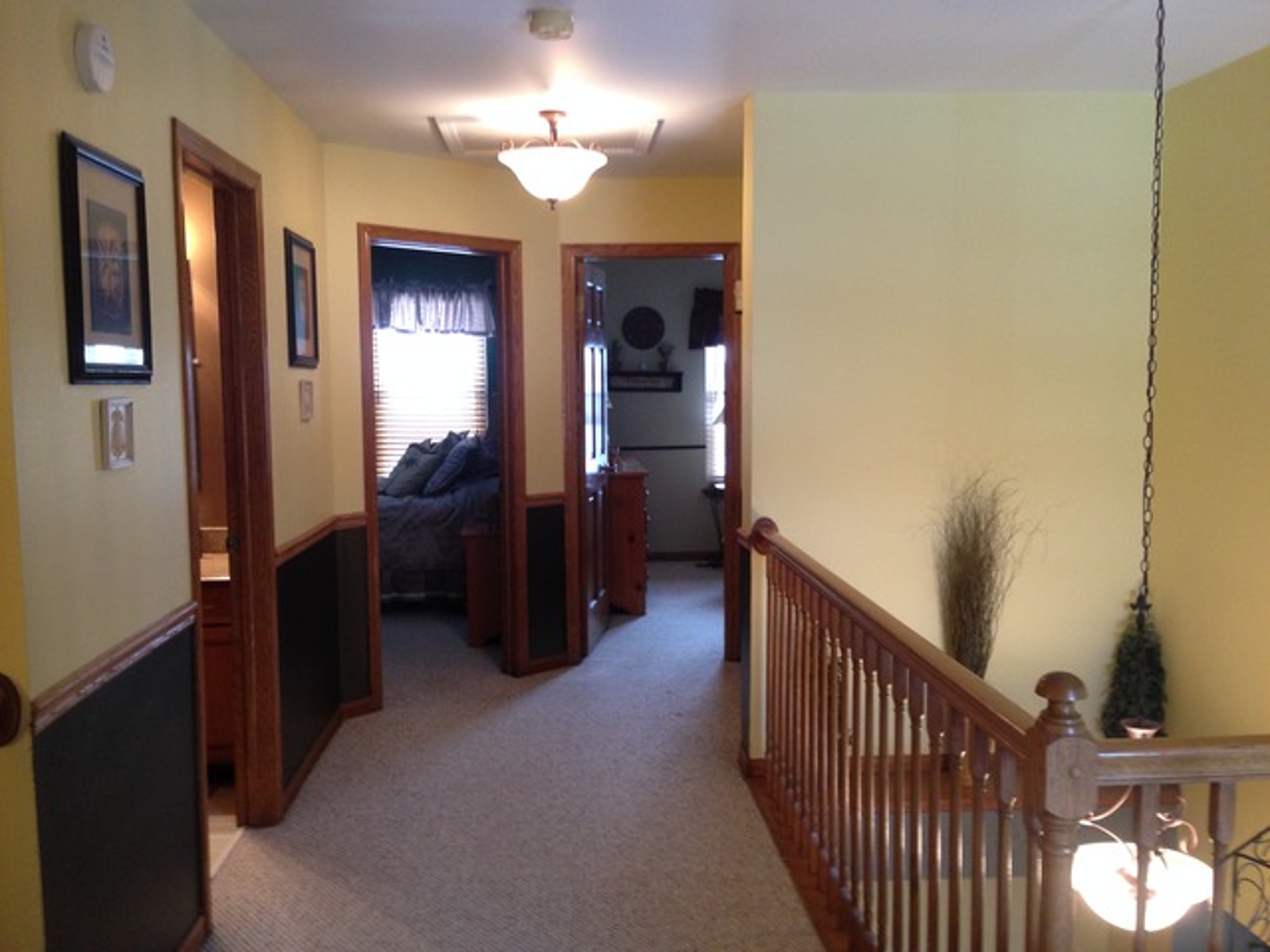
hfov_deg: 55.4
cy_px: 476
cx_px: 635
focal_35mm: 33
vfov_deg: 42.9
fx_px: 1211
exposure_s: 1/20
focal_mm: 4.12
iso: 160
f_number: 2.4
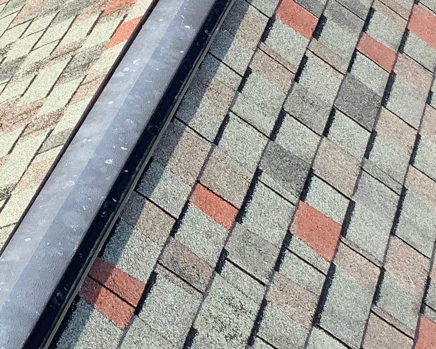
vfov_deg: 13.0
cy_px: 76
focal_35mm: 118
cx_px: 164
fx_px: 1523
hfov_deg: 16.3
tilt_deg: -32.8
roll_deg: +1.8
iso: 16
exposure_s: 1/568
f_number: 1.8
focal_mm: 3
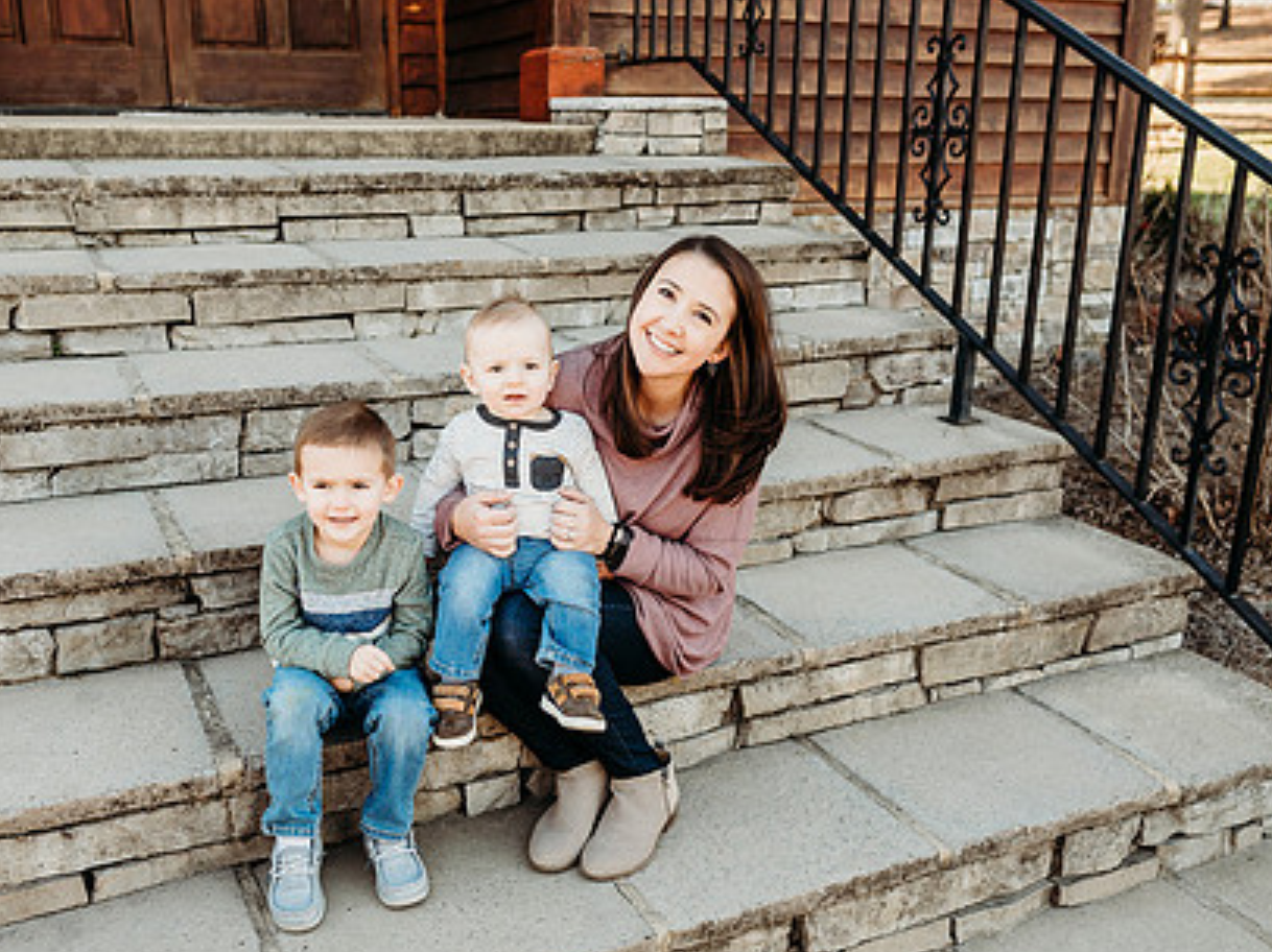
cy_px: 499
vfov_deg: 42.9
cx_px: 548
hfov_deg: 55.2
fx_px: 1212
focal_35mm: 33
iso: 250
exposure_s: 1/320
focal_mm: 24
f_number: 2.8
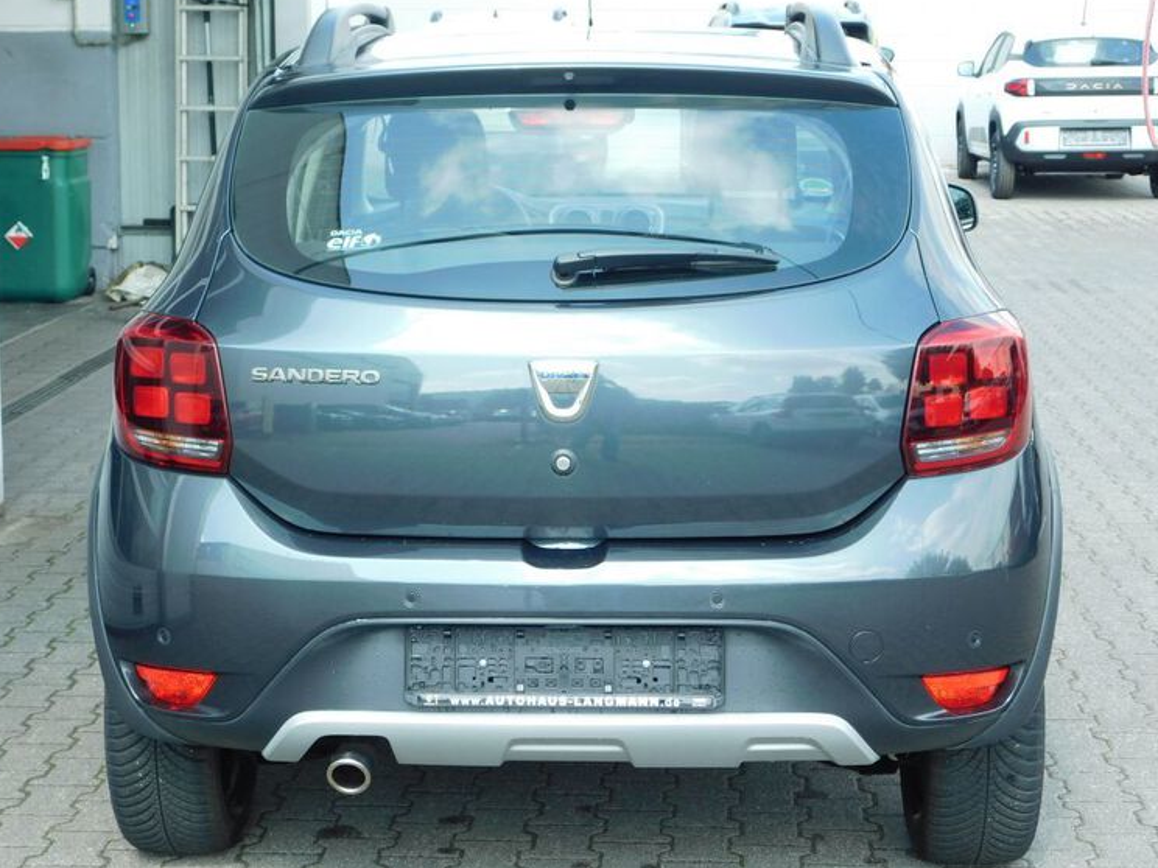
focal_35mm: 71
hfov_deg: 27.4
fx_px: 2375
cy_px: 431
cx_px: 548
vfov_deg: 20.7
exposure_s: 1/160
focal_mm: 11.7
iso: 125
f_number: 4.2
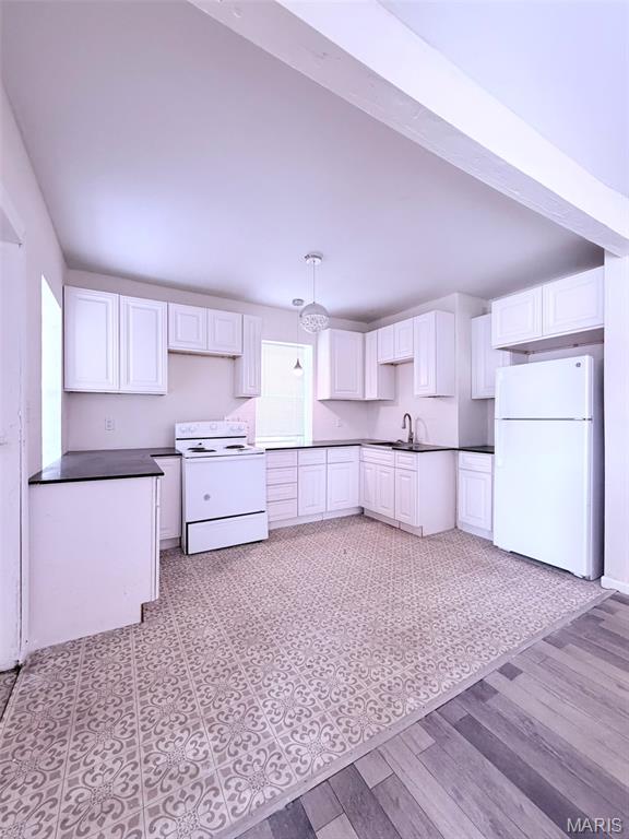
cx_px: 314
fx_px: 339
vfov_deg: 102.1
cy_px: 420
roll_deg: -0.3
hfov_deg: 85.7
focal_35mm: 14
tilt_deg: -0.8
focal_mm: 2.22
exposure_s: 1/120
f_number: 2.2
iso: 250
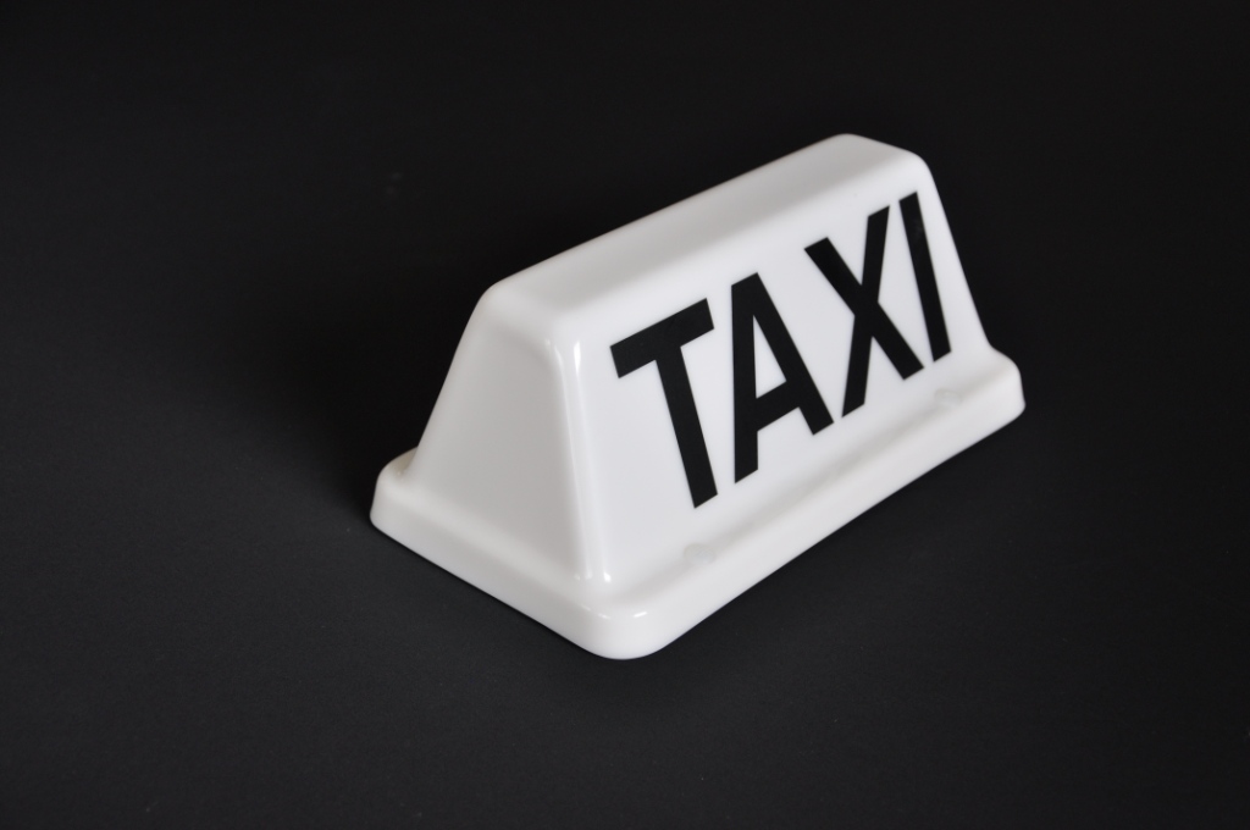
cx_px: 625
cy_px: 415
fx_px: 1821
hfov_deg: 37.9
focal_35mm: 52
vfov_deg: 25.7
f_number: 4.5
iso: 400
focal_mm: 35
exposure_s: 1/80
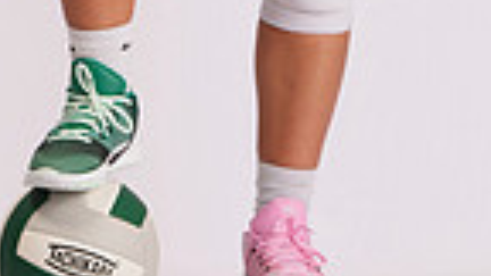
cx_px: 201
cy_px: -402
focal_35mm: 314
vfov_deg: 3.8
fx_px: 4088
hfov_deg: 6.9
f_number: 5.6
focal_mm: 96
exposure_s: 1/200
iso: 200
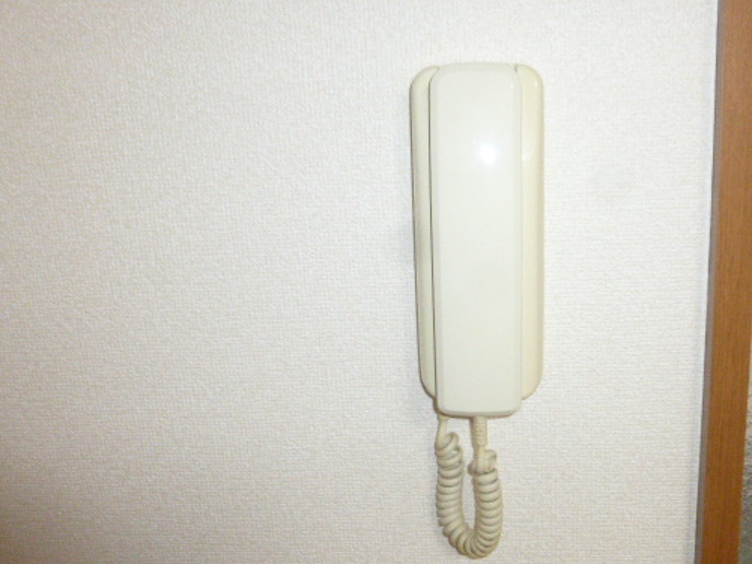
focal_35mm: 32
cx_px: 469
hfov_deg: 56.2
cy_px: 247
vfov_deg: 44.1
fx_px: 695
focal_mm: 4.5
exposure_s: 1/60
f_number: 3.1
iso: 500
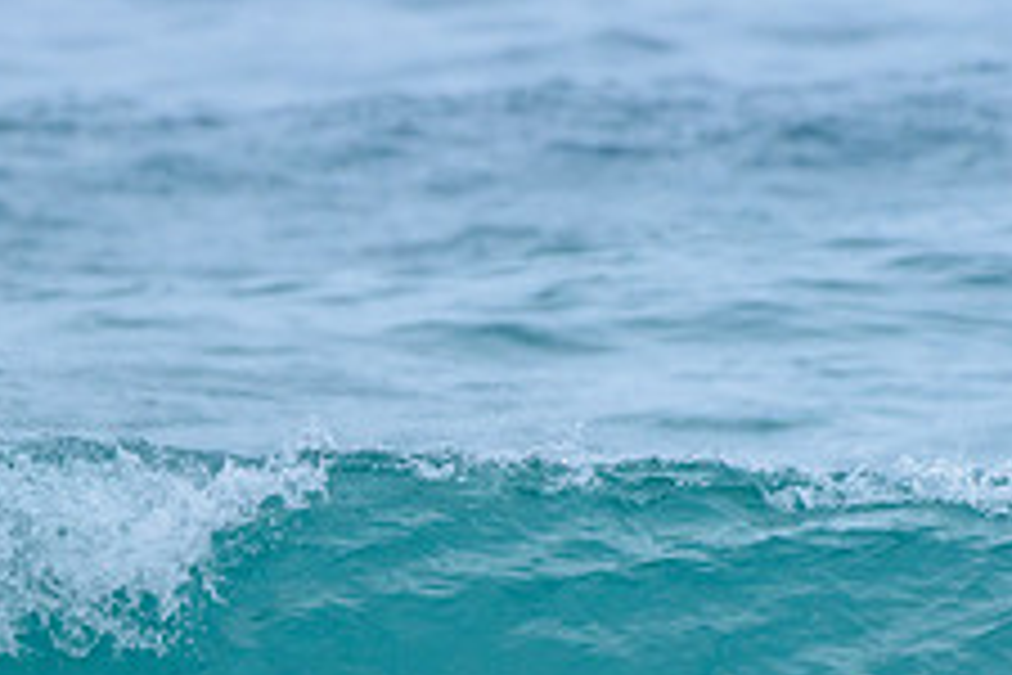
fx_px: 45565
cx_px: -391
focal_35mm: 1621
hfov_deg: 1.3
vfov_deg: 0.8
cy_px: 666
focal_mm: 500
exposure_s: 1/2000
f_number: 5.6
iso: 800
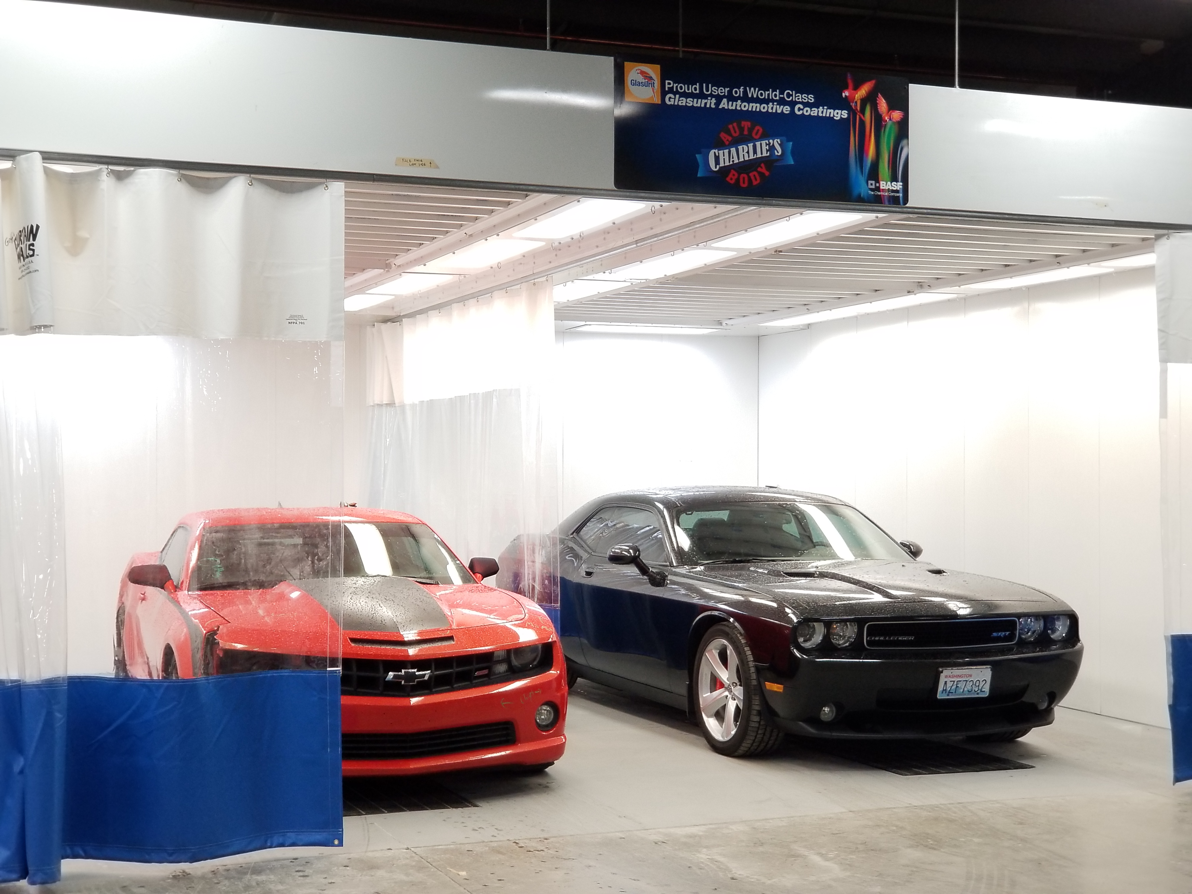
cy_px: 447
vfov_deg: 28.0
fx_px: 1791
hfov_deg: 36.8
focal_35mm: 52
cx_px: 596
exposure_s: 1/30
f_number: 2.4
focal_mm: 6
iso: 64
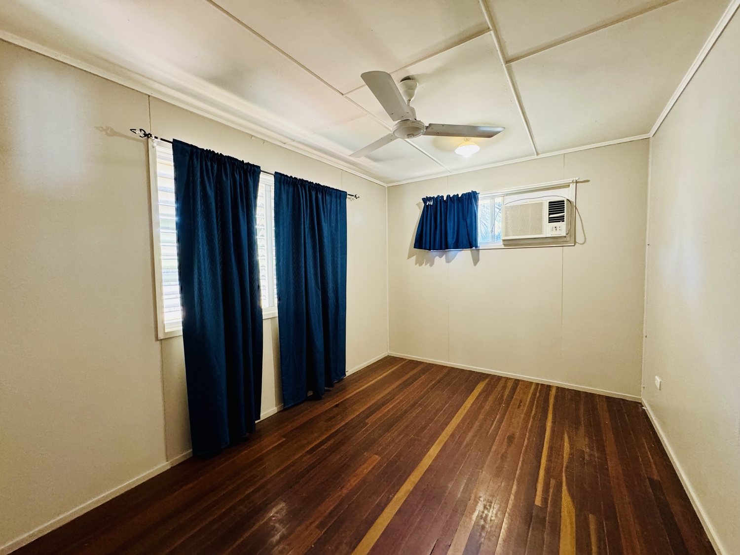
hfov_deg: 102.1
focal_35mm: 14
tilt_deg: -2.7
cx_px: 370
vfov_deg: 85.7
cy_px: 278
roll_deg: +1.1
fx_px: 299
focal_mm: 2.22
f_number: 2.2
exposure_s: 1/50
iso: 400
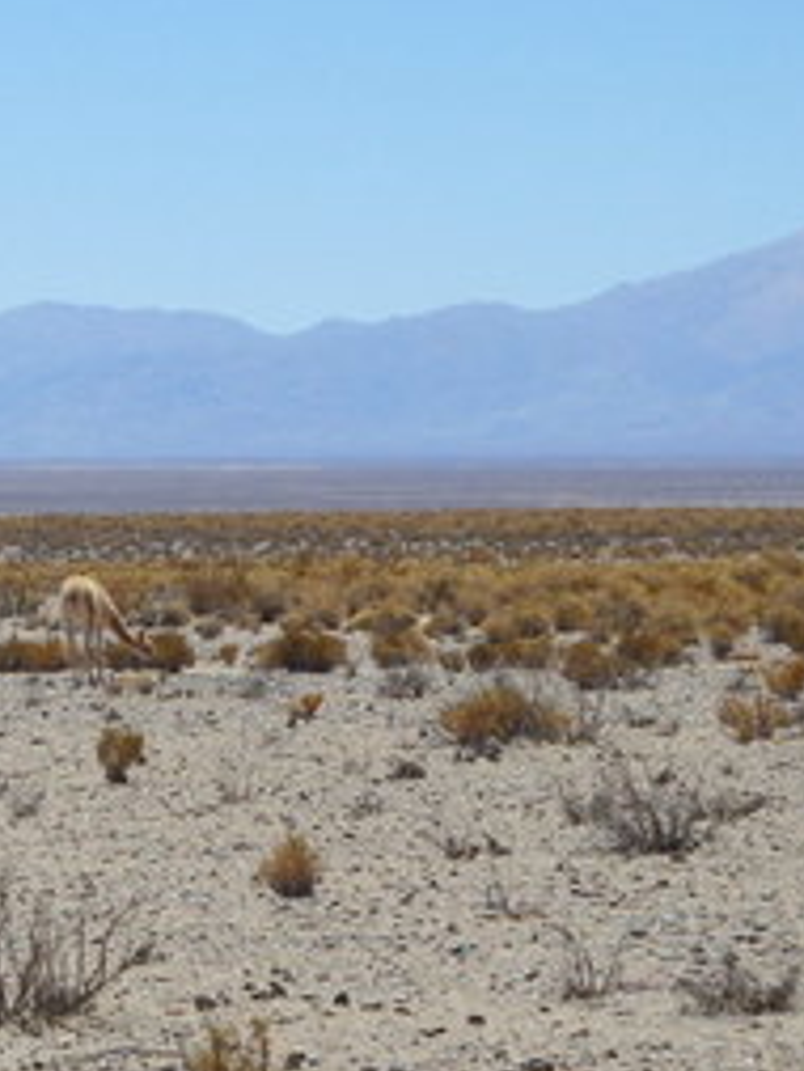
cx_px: -178
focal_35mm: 277
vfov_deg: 7.1
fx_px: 8571
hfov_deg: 5.3
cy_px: 591
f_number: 5.9
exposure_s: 1/800
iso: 125
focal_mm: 25
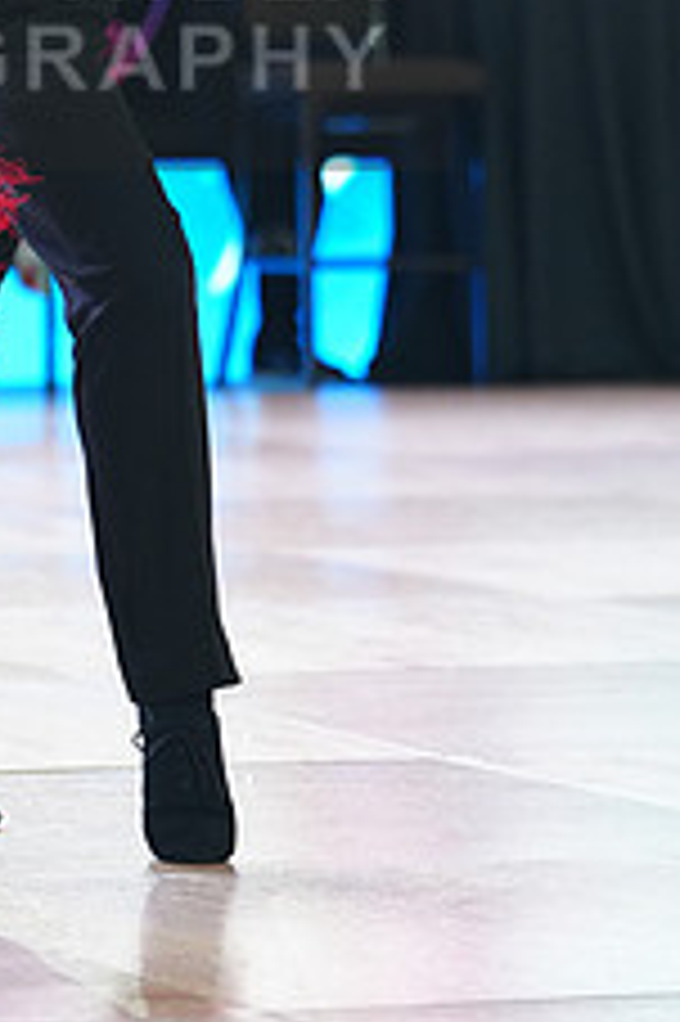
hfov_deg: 4.5
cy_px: 23
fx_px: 8569
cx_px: -164
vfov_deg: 6.8
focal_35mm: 302
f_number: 2.8
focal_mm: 118
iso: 1000
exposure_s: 1/400
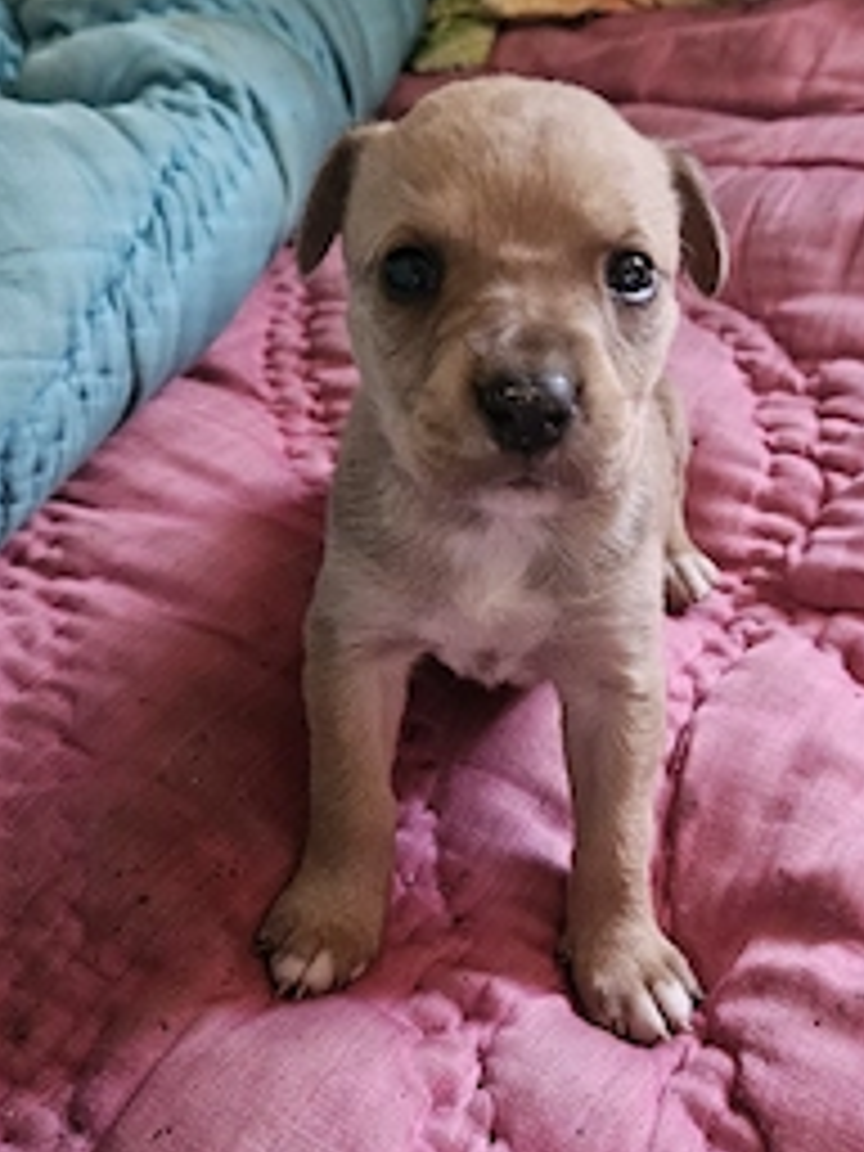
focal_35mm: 36
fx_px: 1198
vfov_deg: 51.3
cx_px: 513
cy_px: 531
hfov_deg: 39.5
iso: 500
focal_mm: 5.4
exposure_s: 1/24
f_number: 1.8
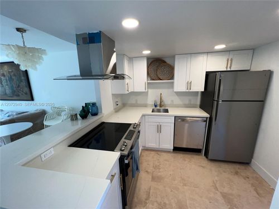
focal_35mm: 13
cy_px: 104
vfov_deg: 89.9
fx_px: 105
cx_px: 140
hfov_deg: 106.2
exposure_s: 1/122
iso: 32
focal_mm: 1.57
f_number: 1.8
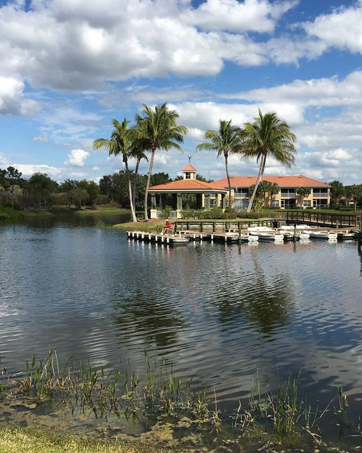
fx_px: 509
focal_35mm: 38
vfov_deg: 47.9
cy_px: 227
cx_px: 207
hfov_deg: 39.1
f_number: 2.2
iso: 25
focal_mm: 4.15
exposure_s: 1/1876
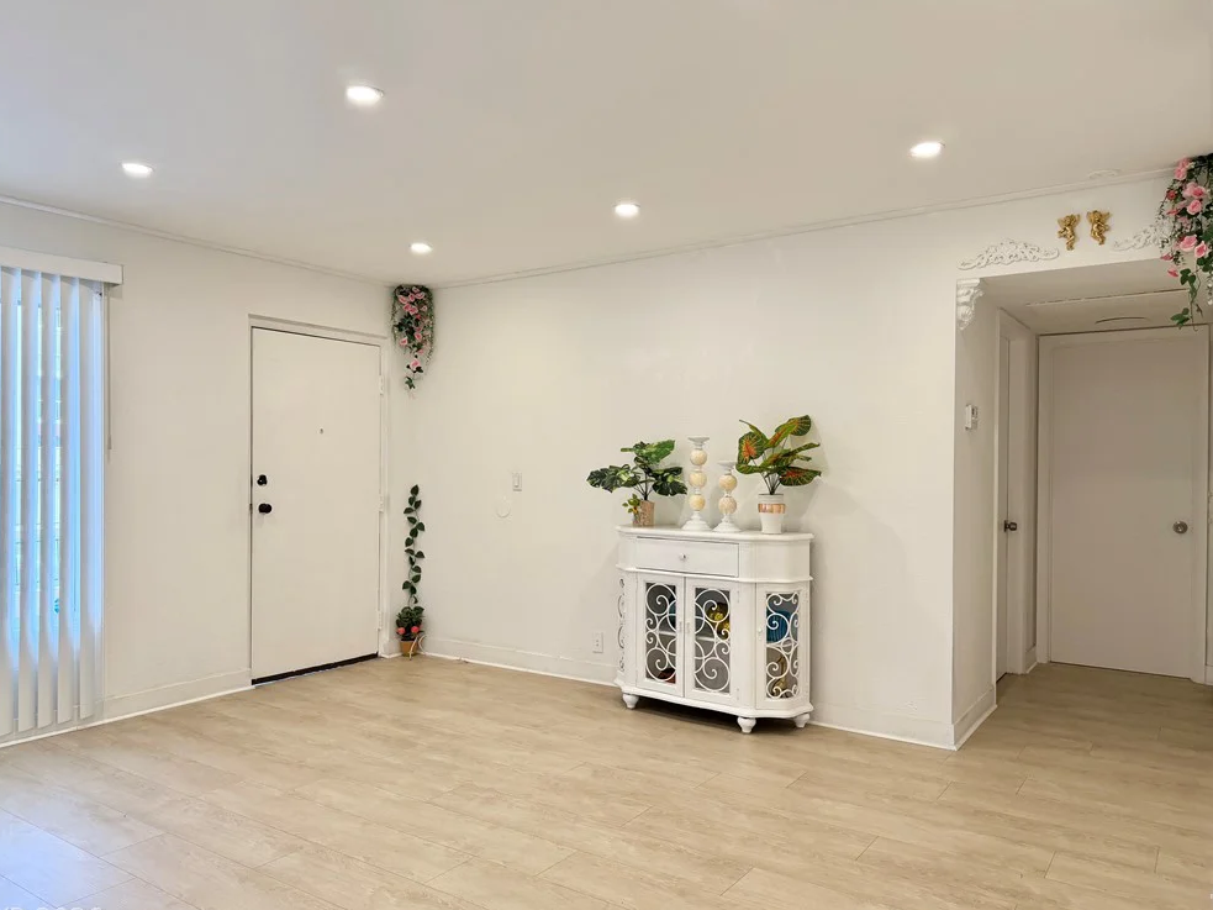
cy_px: 464
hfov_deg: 69.4
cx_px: 601
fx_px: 876
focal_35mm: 25
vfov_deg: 54.9
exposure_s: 1/158
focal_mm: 6.76
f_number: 1.78
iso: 125
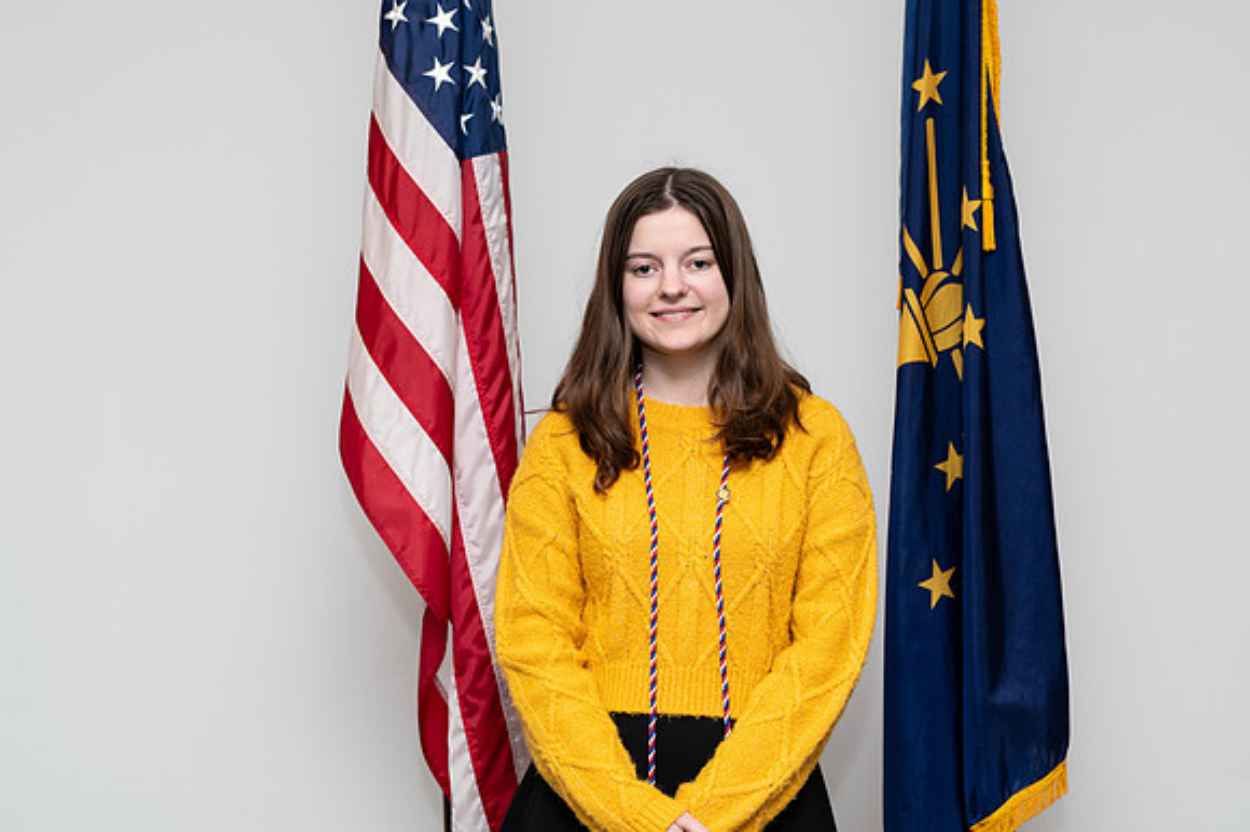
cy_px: 416
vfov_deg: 22.6
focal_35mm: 60
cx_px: 625
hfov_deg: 33.4
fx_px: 2082
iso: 100
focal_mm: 50
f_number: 4
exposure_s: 1/160
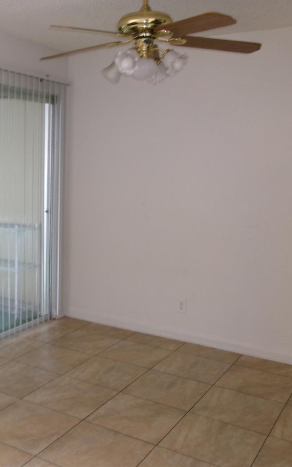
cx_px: 52
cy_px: 232
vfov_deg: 49.3
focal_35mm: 40
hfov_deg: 31.1
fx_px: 509
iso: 242
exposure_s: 1/34
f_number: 3.9
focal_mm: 5.1
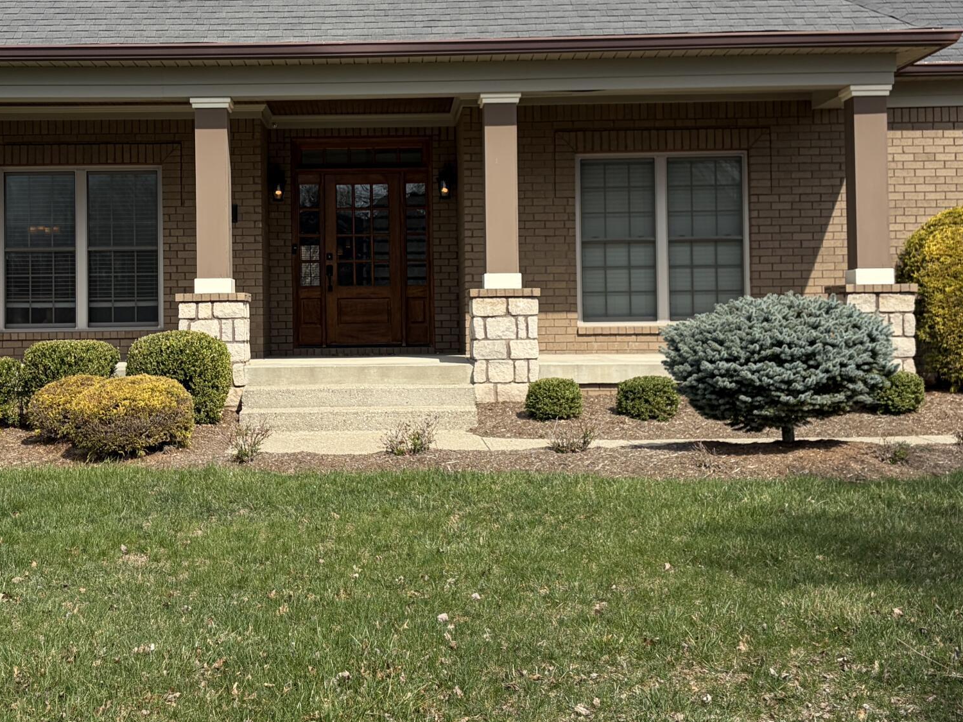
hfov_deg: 36.6
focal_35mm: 52
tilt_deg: +1.9
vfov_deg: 27.9
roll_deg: +1.1
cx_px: 364
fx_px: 1447
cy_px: 269
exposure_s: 1/3125
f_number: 1.6
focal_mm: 5.96
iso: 50
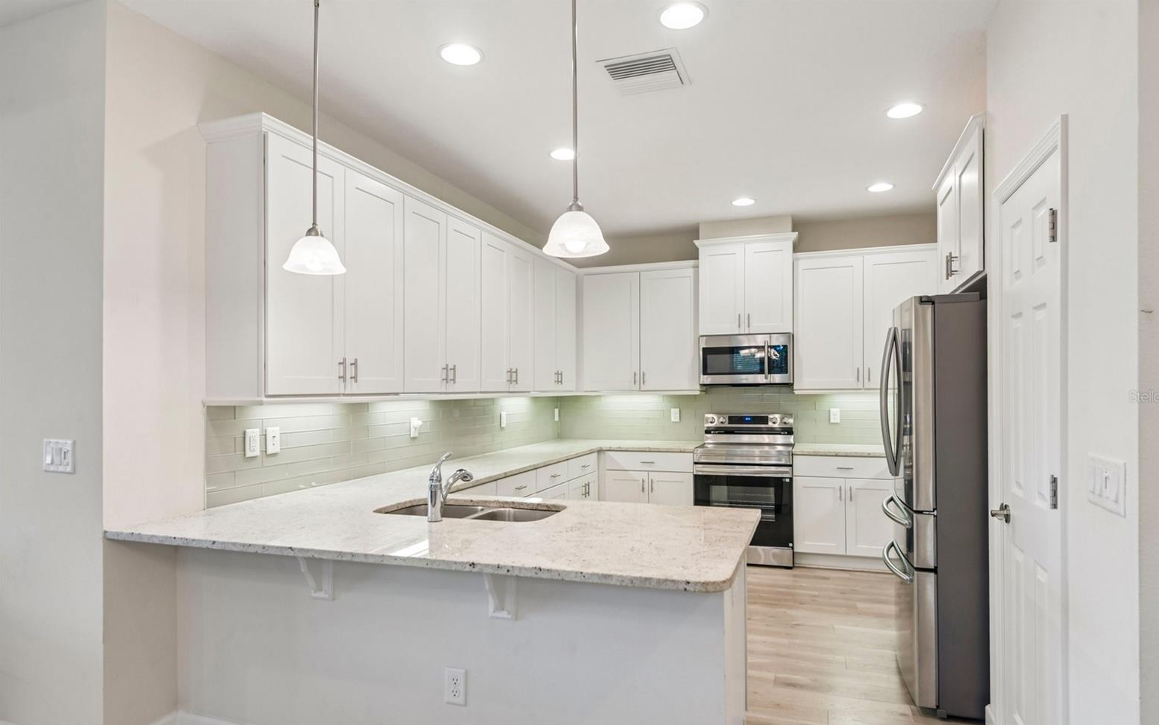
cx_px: 597
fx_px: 632
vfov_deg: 59.5
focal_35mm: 20
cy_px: 396
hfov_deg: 85.0
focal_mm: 19
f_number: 8
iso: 400
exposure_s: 1/15
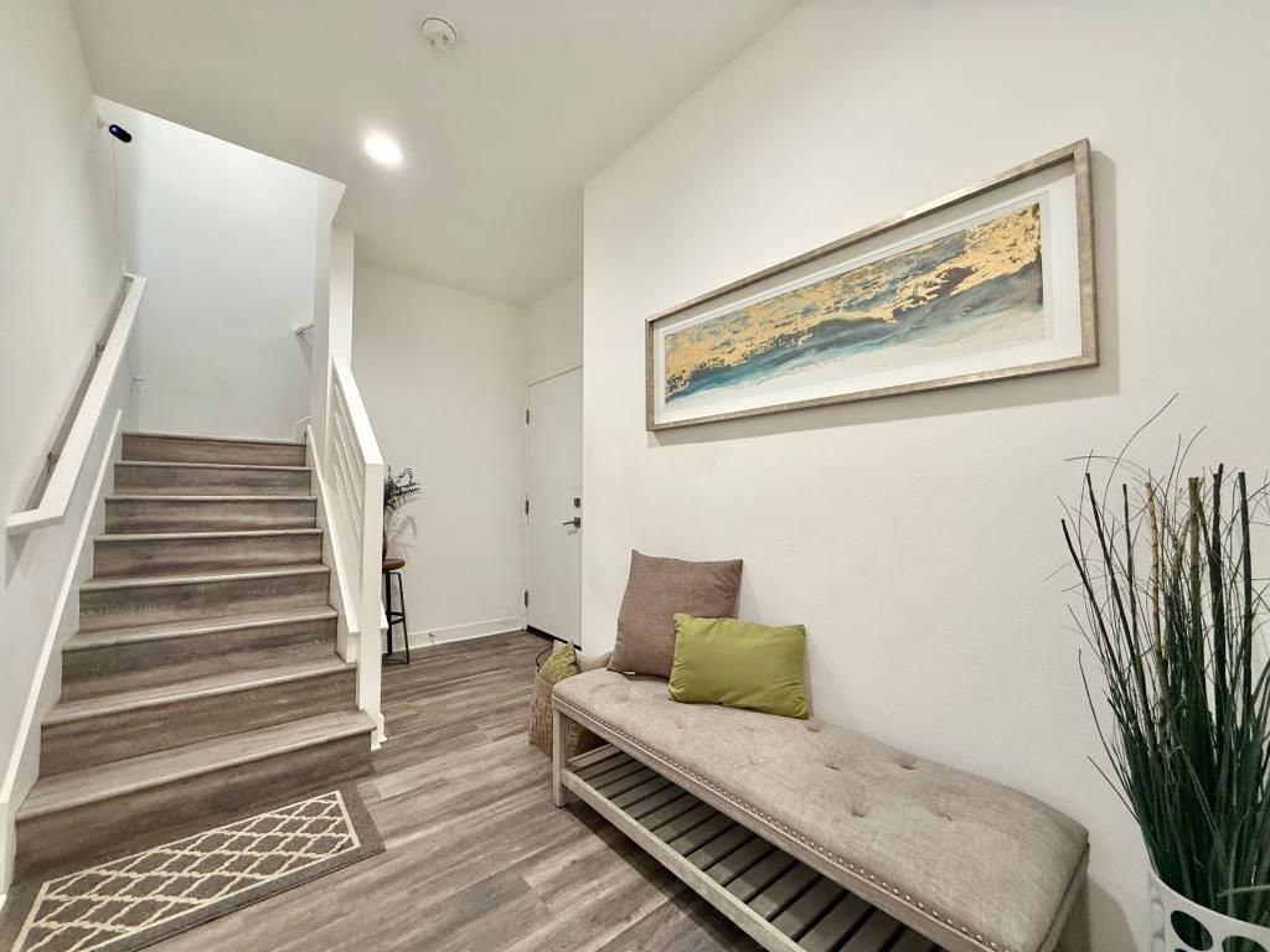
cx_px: 635
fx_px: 514
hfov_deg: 102.1
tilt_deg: +3.5
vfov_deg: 85.7
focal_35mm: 14
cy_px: 476
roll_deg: -0.1
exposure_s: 1/60
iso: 200
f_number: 2.2
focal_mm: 2.22
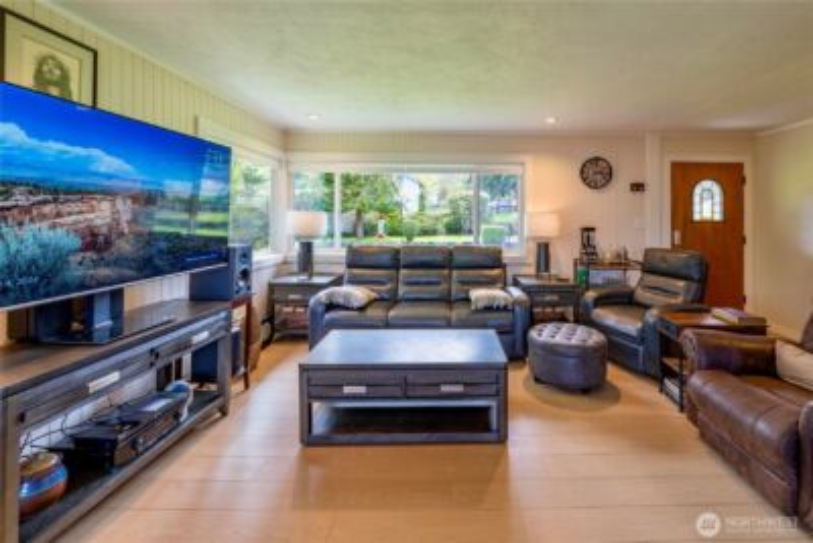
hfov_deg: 104.2
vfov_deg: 81.3
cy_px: 272
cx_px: 406
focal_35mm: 14
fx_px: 316
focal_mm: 14
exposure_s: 1/80
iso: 320
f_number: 8
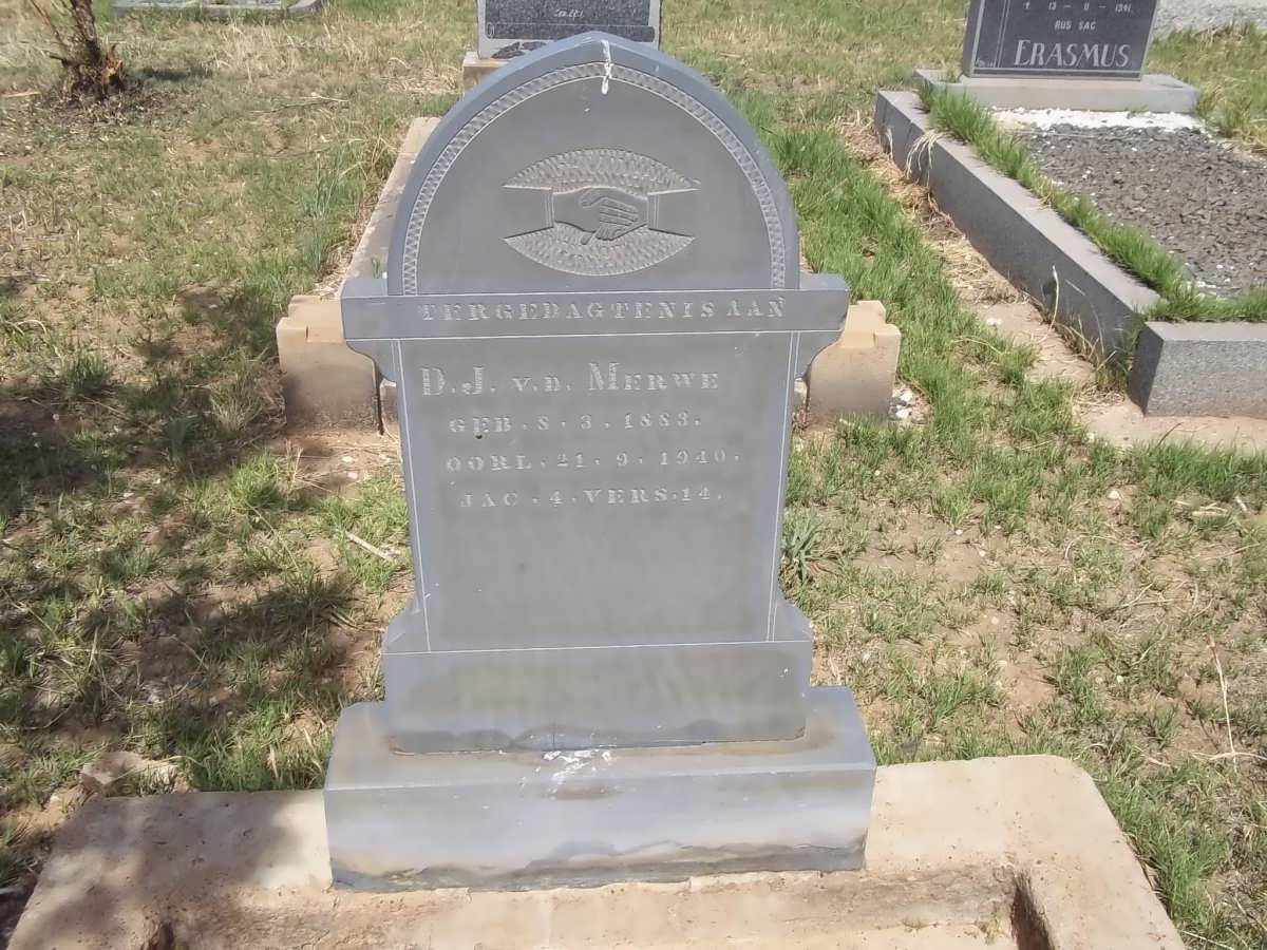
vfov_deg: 44.2
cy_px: 475
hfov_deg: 56.8
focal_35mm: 32
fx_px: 1171
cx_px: 634
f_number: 5.5
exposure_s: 1/400
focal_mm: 5.7
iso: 80
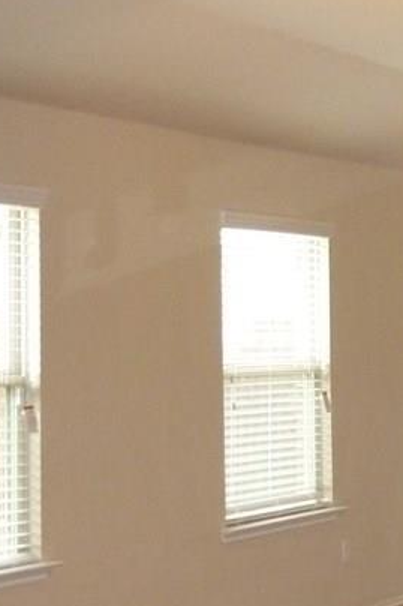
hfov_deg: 14.1
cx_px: 698
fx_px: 1462
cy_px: 280
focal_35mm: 87
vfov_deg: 23.4
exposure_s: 1/30
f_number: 2.8
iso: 500
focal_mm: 5.5
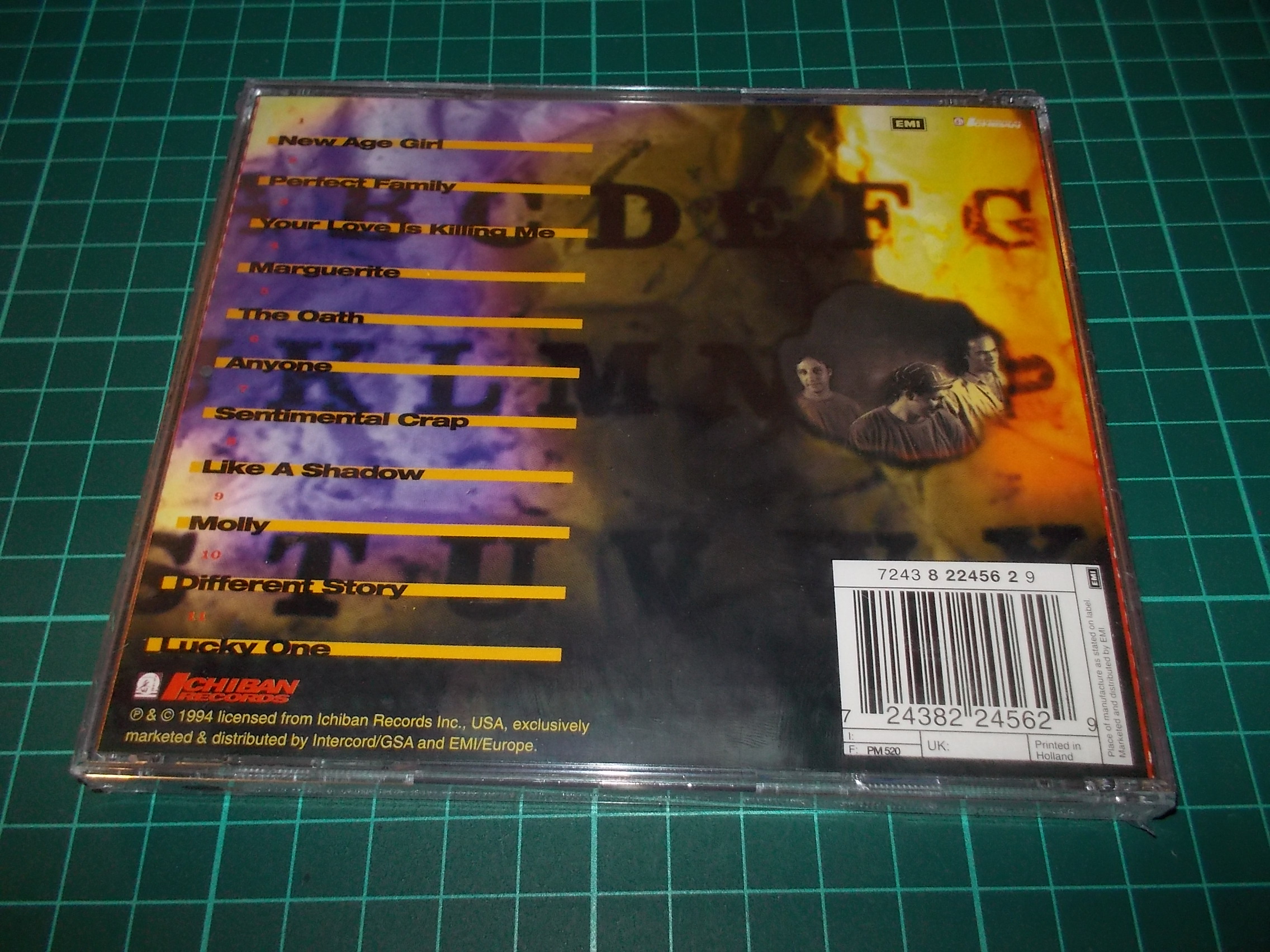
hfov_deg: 61.7
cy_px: 476
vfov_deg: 48.2
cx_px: 635
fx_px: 1064
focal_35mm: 29
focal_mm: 4.1
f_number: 3.3
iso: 200
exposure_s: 1/30
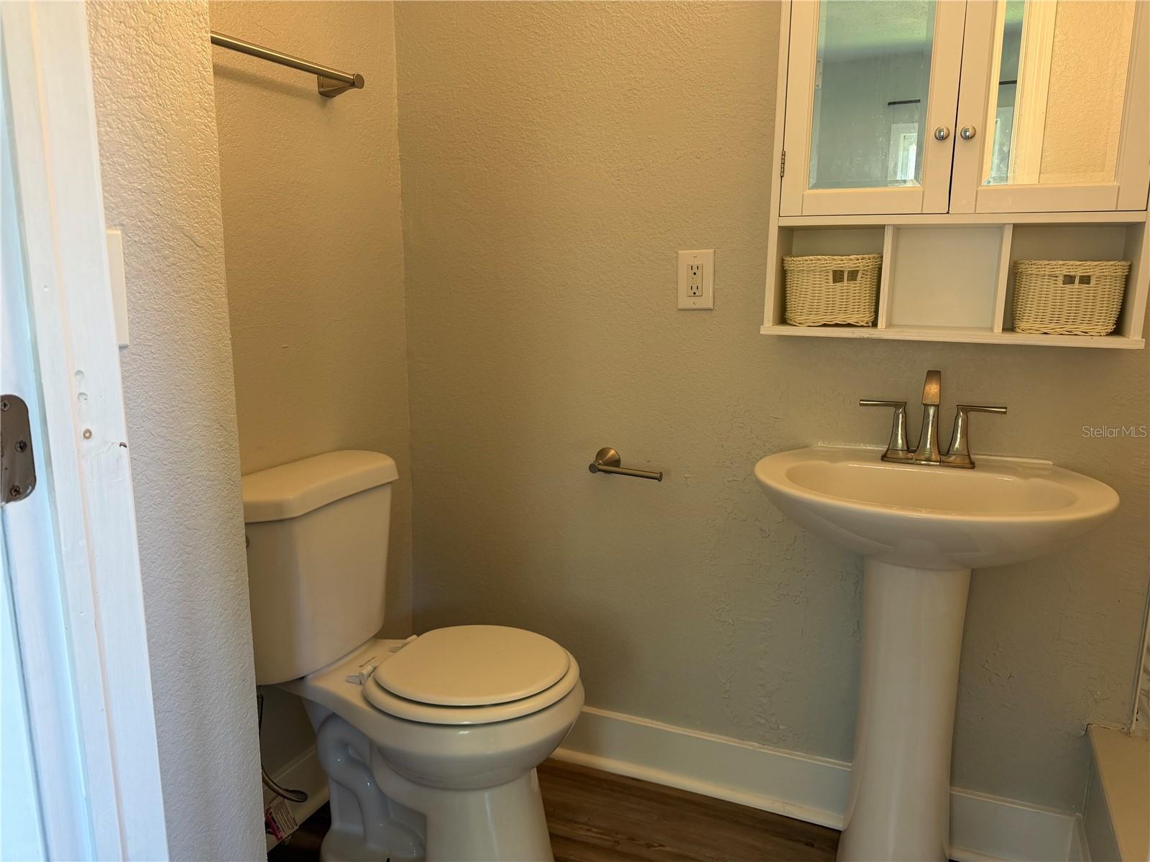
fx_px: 797
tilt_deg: -11.0
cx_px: 575
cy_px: 431
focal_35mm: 24
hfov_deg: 71.6
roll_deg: -0.3
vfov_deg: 56.8
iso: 125
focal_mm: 6.76
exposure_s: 1/60
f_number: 1.78
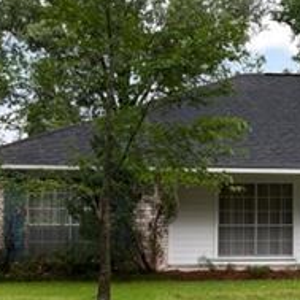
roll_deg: -0.2
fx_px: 765
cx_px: 384
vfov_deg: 22.0
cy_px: 224
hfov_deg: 20.4
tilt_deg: +0.4
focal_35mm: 78
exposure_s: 1/209
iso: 50
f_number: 1.6
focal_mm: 5.1
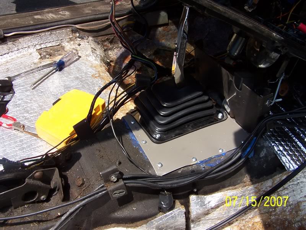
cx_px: 153
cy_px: 115
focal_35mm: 38
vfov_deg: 37.7
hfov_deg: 49.0
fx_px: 336
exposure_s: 1/350
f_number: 4
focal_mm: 6.3
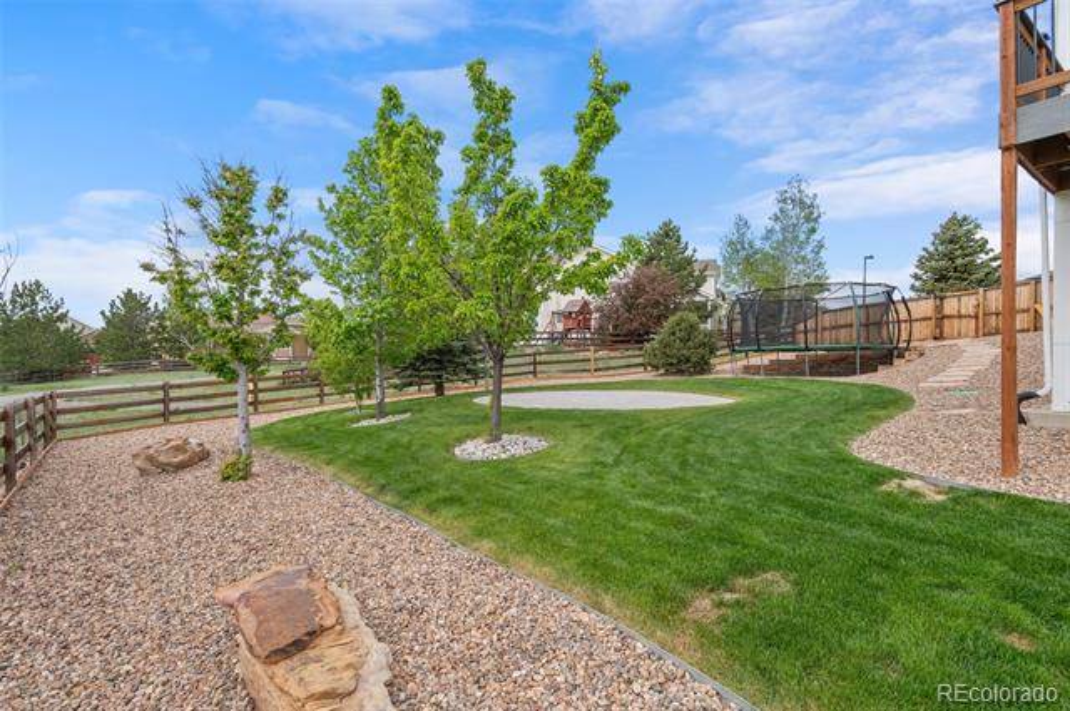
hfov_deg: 93.3
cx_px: 535
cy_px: 356
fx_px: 505
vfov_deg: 70.3
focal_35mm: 17
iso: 400
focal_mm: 17
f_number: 8
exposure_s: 1/200
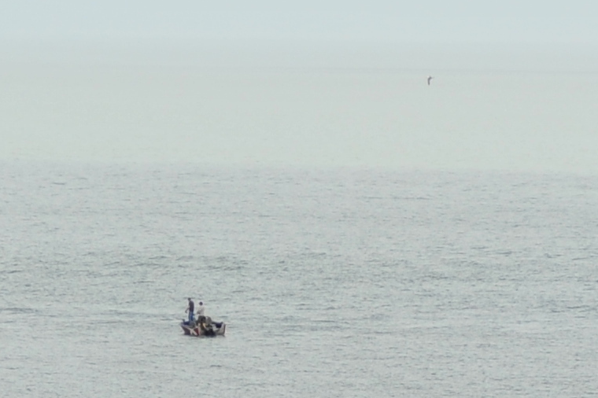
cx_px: 339
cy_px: 492
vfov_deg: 3.1
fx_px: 7438
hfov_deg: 4.6
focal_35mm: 448
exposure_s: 1/8000
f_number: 3.5
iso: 400
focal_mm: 80
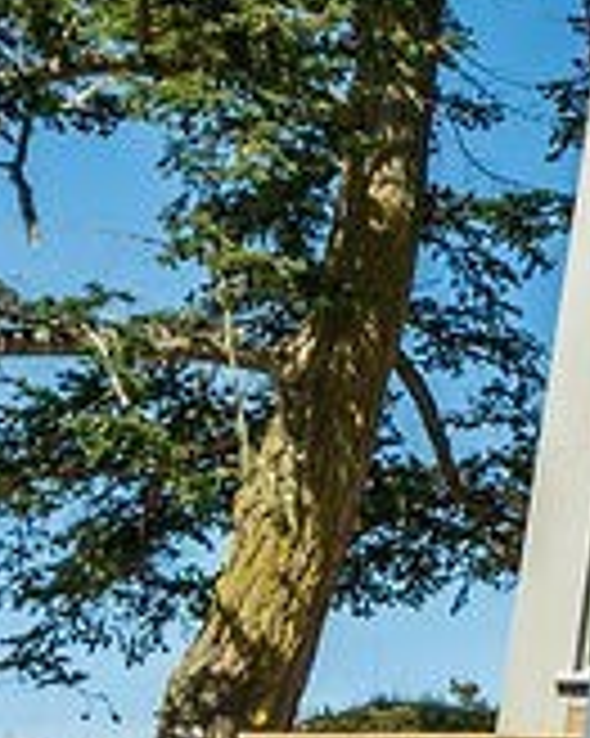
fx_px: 1791
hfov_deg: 14.7
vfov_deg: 22.9
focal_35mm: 82
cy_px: 115
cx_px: 1252
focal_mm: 14
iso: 100
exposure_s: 1/640
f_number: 5.6
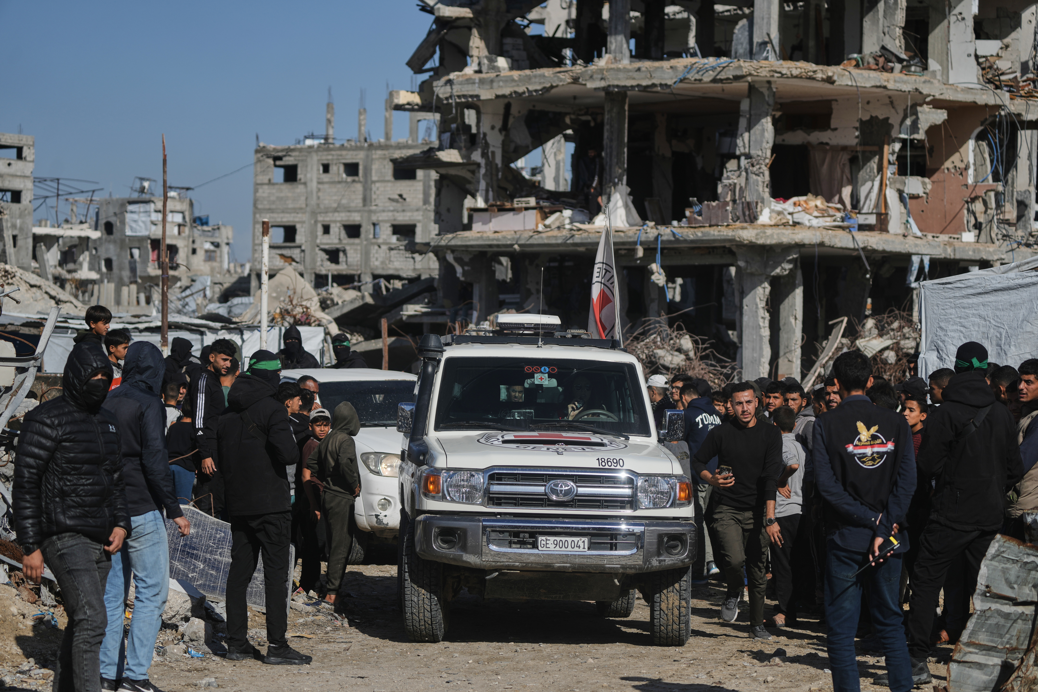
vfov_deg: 13.7
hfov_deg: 20.4
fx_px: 2883
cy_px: 346
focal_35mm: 100
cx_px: 519
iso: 64
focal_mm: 100
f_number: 4.5
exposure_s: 1/1600
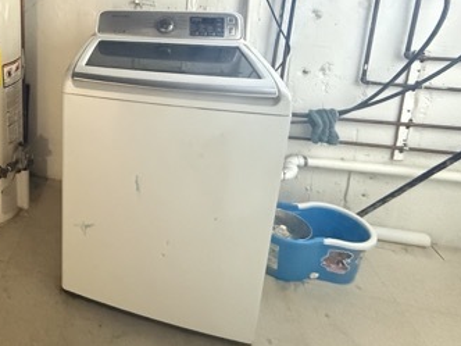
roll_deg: +1.2
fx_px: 360
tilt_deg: -11.4
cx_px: 24
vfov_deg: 47.4
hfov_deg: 54.3
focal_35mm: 27
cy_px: 50
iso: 1250
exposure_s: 1/60
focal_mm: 2.22
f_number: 2.2
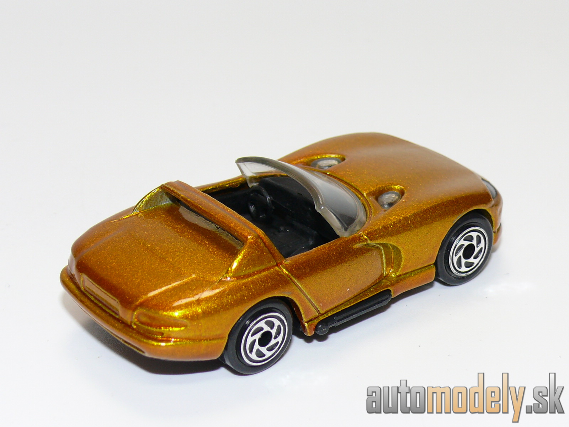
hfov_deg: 19.3
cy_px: 214
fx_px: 1677
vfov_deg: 14.5
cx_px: 284
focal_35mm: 102
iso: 100
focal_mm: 13.3
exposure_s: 1/30
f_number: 4
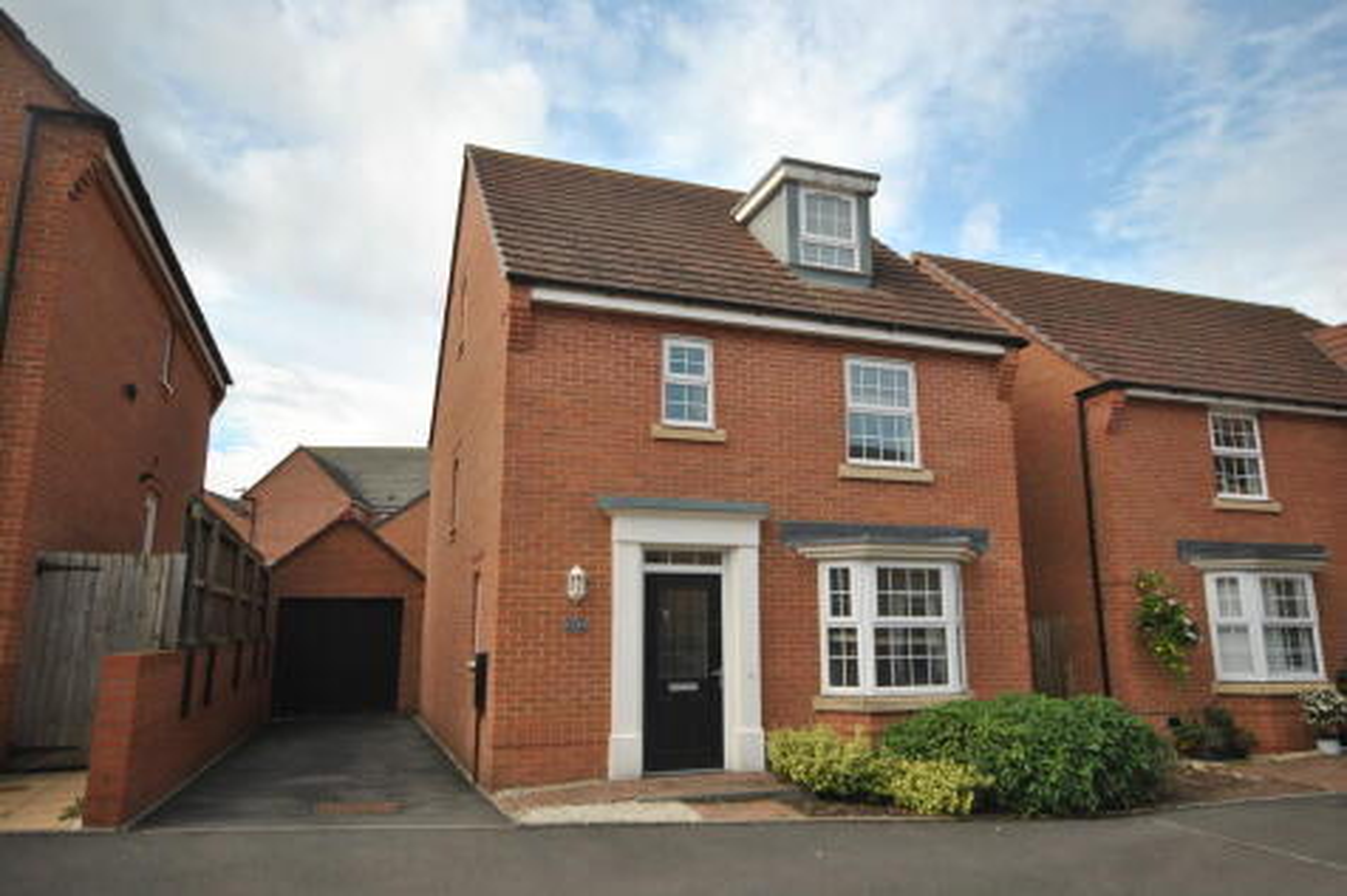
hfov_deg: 73.8
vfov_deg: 53.1
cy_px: 448
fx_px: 898
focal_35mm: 24
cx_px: 674
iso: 100
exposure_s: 1/200
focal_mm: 16
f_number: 8
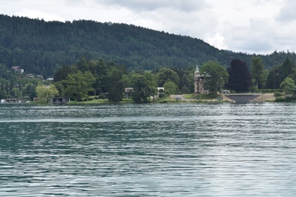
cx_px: 198
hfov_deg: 16.4
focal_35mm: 125
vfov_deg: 11.0
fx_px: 1026
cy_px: 129
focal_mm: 55
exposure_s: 1/125
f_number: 10
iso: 100
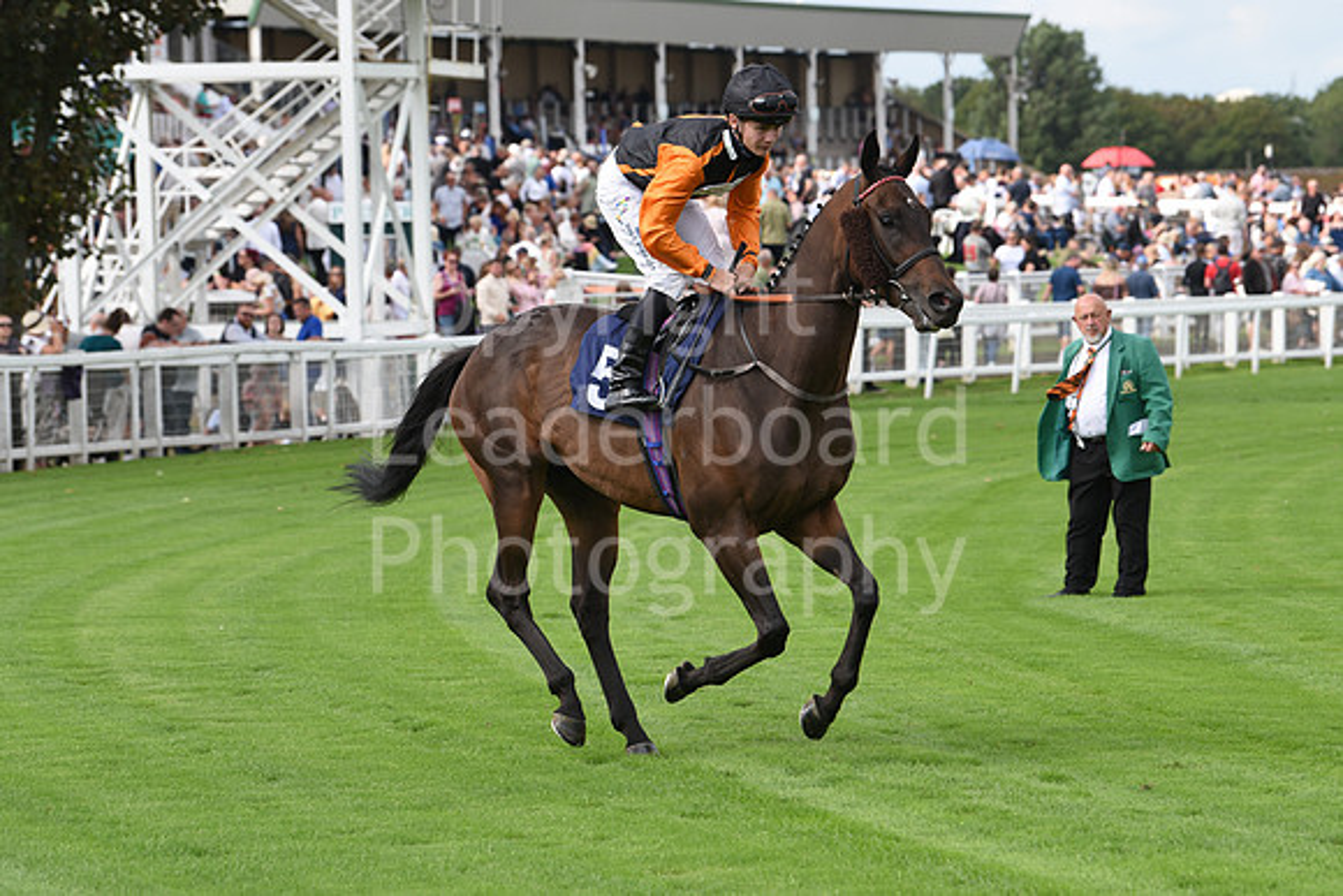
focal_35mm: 170
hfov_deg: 12.1
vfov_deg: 8.1
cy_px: 448
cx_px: 672
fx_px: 6343
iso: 400
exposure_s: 1/800
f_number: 6.3
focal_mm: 170
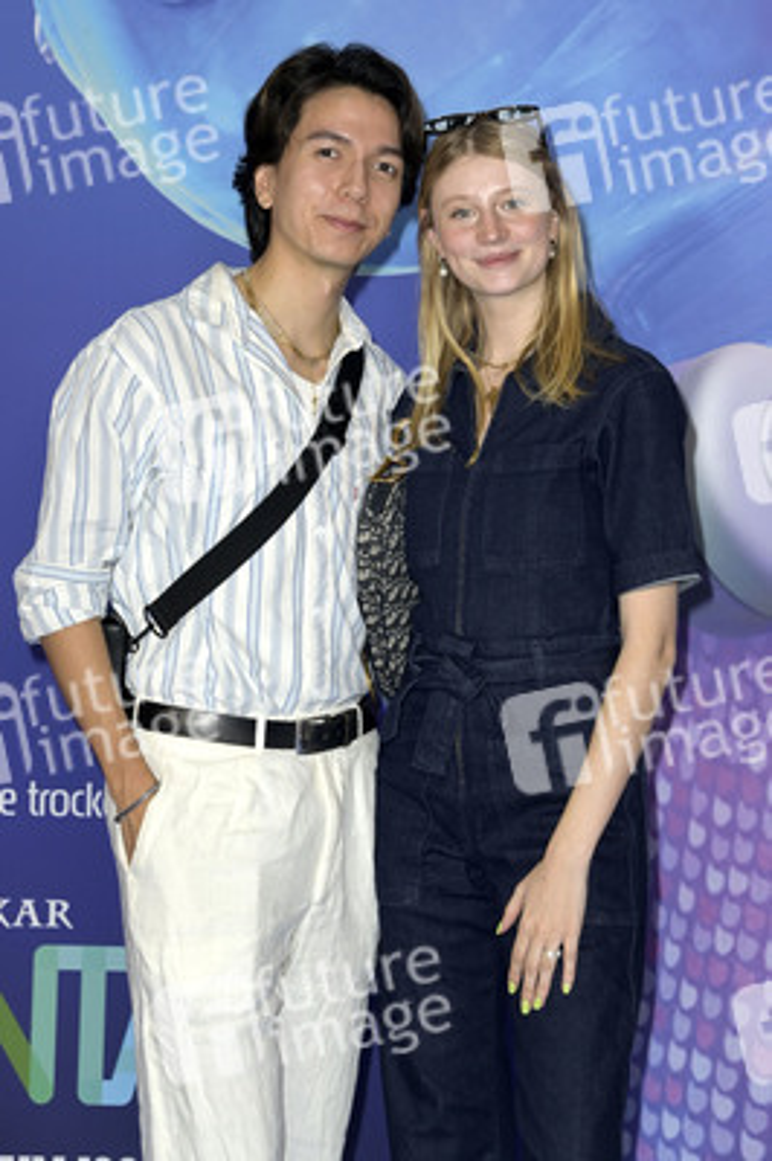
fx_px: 3383
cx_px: 386
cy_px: 580
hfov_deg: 13.0
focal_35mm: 105
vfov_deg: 19.5
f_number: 6.3
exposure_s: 1/250
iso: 800
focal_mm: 105
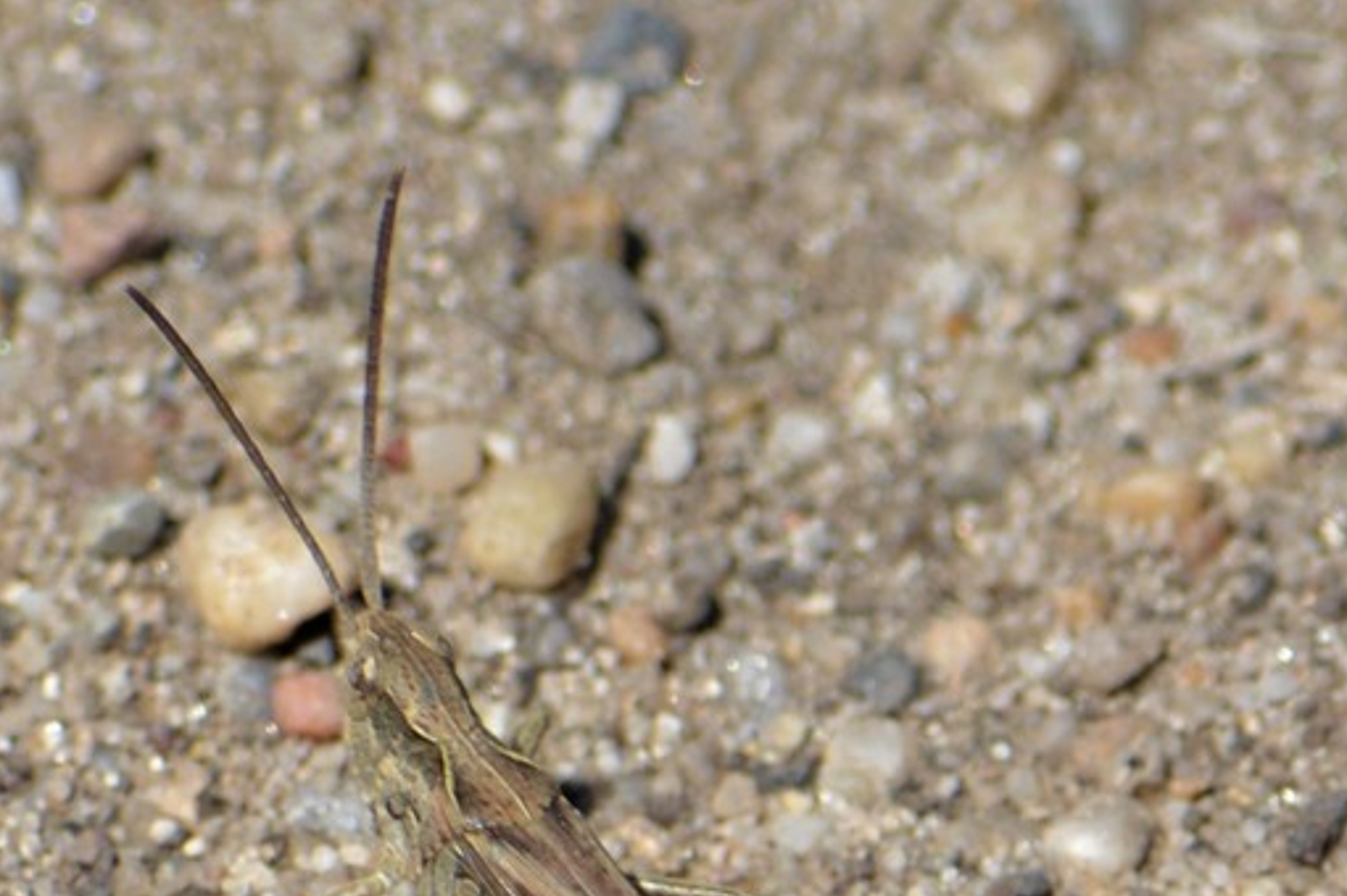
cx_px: 791
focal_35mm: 846
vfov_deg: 1.6
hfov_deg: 2.4
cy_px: 820
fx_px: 31633
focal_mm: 300
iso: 100
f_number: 8
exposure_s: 1/250
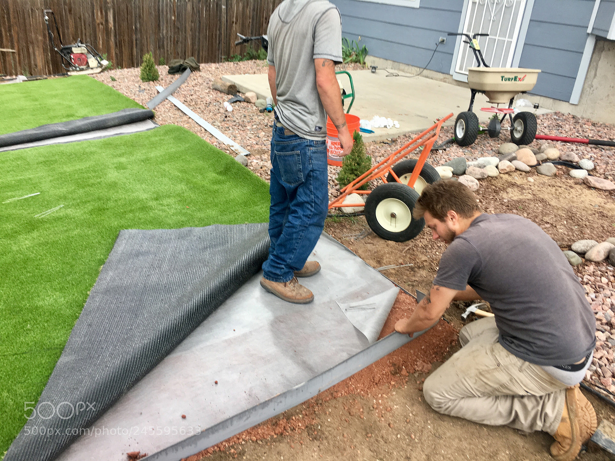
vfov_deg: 48.2
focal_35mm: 29
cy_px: 230
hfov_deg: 61.7
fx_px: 515
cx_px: 308
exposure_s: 1/120
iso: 25
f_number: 2.2
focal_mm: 4.15
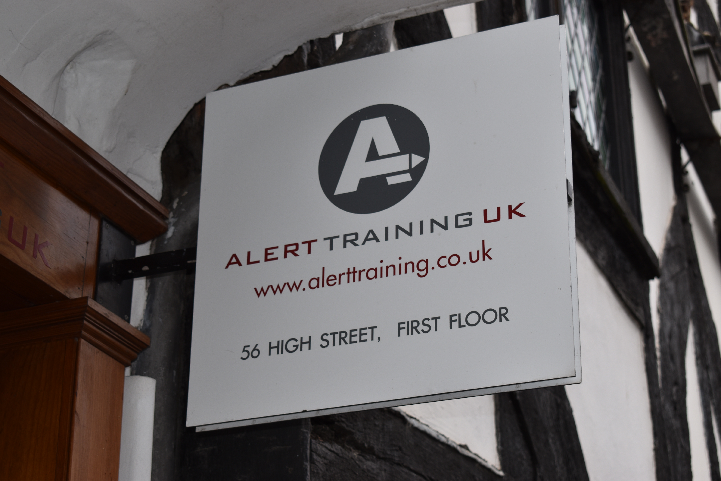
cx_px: 360
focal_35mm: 78
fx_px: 1562
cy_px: 240
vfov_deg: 17.5
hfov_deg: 26.0
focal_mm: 52
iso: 100
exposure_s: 1/200
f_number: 5.6
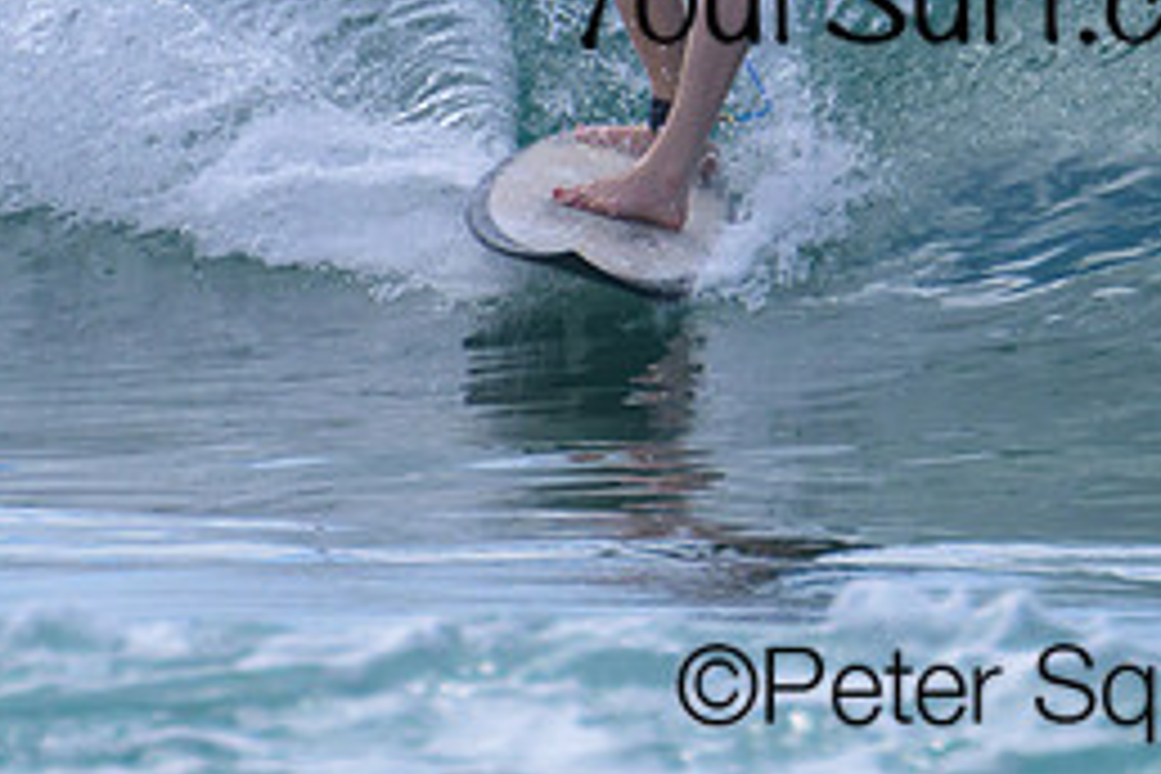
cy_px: -263
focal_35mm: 2460
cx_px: 635
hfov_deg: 0.8
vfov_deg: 0.6
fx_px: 79329
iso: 560
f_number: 11
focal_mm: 800
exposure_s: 1/2000
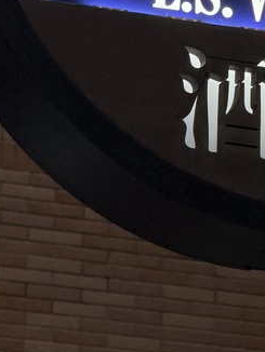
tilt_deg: +23.8
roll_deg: -0.4
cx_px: 290
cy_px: -136
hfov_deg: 4.7
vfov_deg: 6.2
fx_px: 3252
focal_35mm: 319
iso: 250
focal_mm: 16.89
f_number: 2.8
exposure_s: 1/60
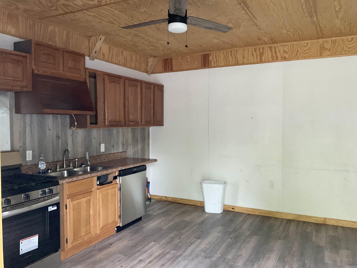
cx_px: 178
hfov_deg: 61.7
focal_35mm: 29
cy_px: 134
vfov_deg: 48.2
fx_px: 299
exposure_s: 1/60
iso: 200
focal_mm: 3
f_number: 1.8
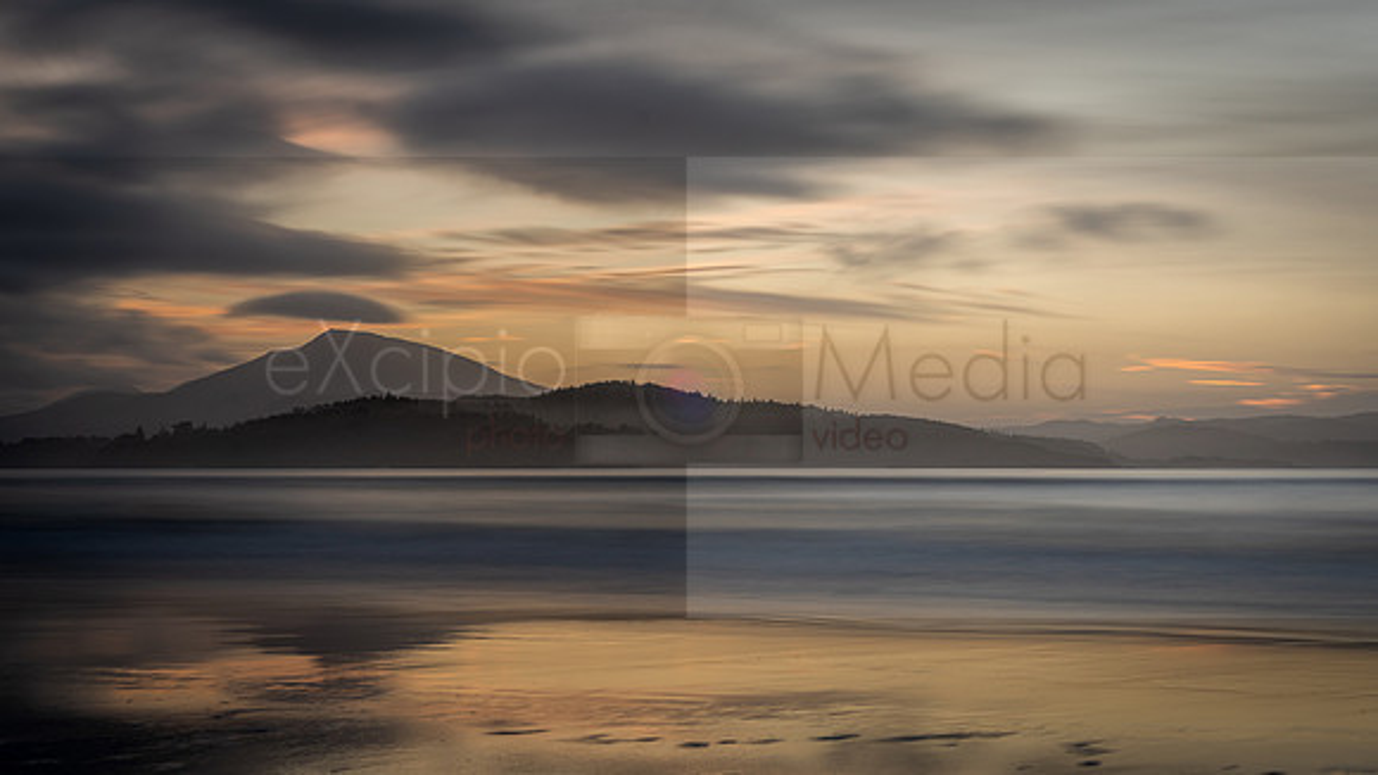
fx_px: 2688
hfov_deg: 28.8
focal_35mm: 74
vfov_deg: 16.4
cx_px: 689
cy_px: 356
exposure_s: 25
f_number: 8
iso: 100
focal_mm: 70
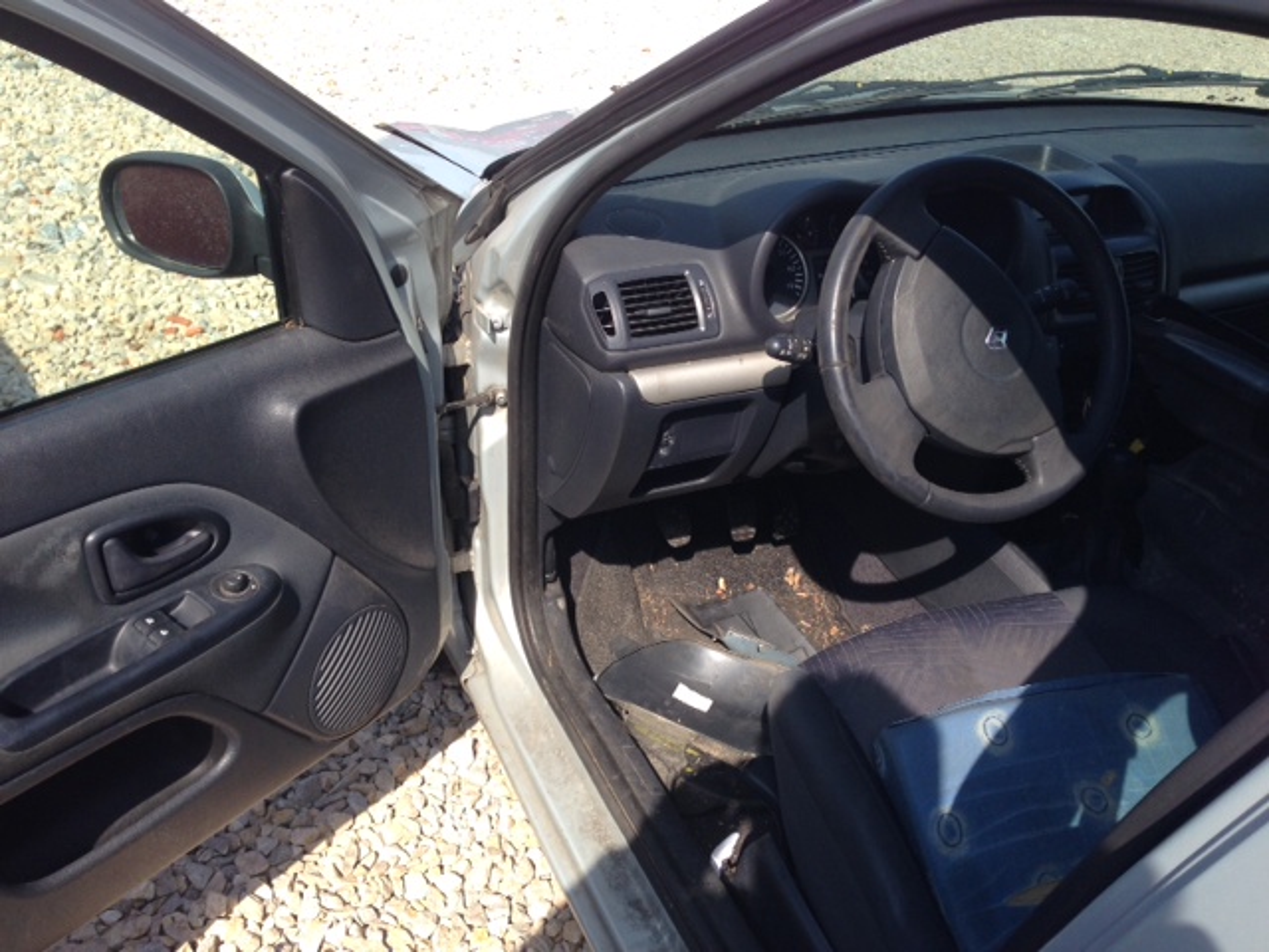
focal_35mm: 33
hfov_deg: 55.4
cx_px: 634
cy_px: 476
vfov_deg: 42.9
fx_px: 1210
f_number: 2.4
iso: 50
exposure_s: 1/723
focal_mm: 4.12
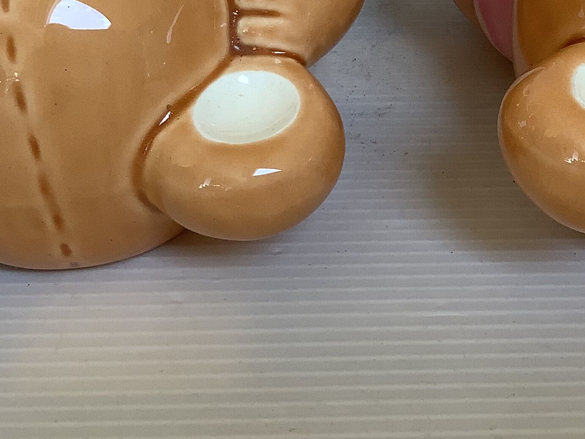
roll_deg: +0.1
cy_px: -69
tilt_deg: -23.8
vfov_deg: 19.2
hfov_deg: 26.5
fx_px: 1234
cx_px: 406
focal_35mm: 73
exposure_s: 1/60
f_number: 2.4
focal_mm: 3.3
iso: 50
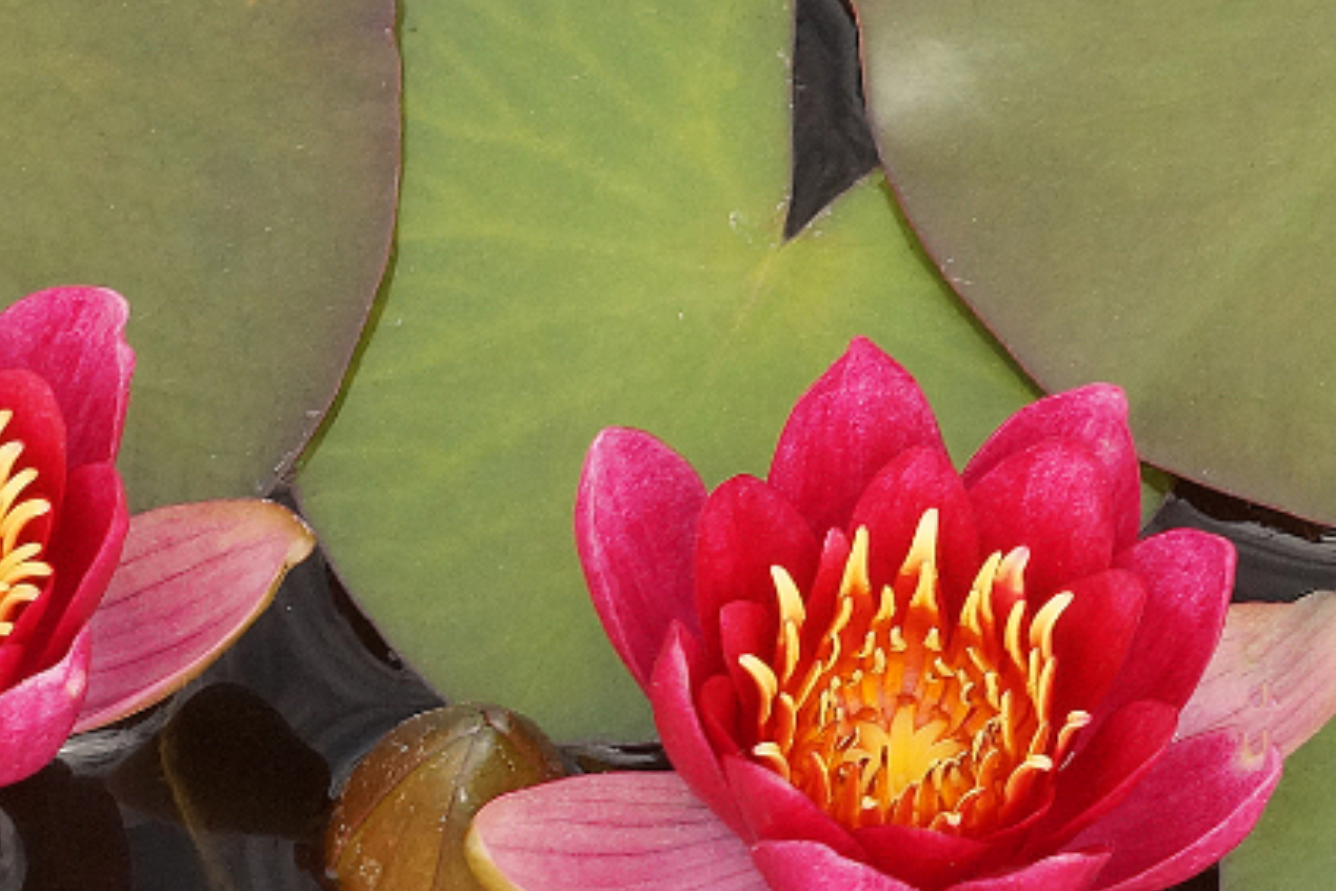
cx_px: -278
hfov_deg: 4.8
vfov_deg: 3.2
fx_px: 15808
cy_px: 291
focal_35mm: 426
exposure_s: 1/160
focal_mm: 100
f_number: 14
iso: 640
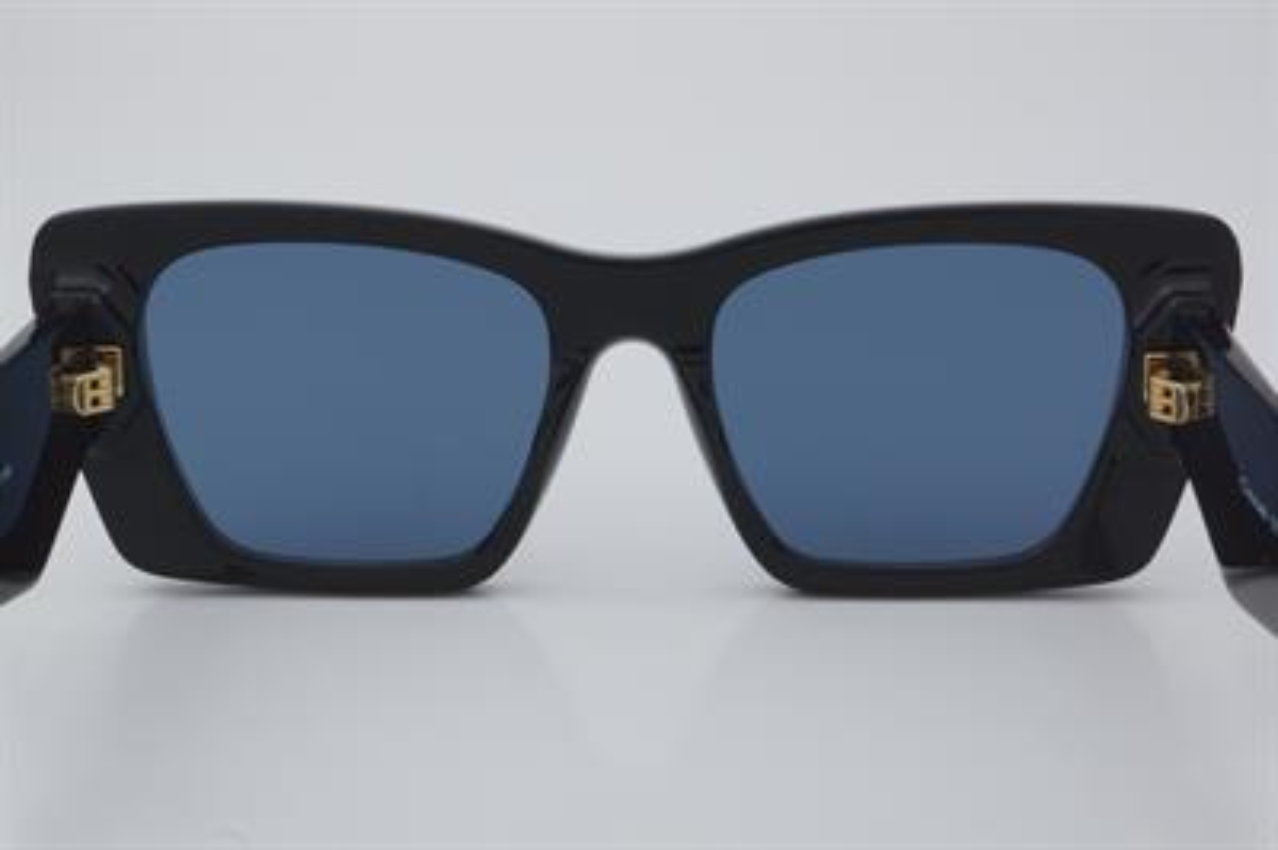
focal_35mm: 68
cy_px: 425
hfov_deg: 29.9
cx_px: 639
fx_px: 2394
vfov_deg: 20.1
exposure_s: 1/4
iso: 100
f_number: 32
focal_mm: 45
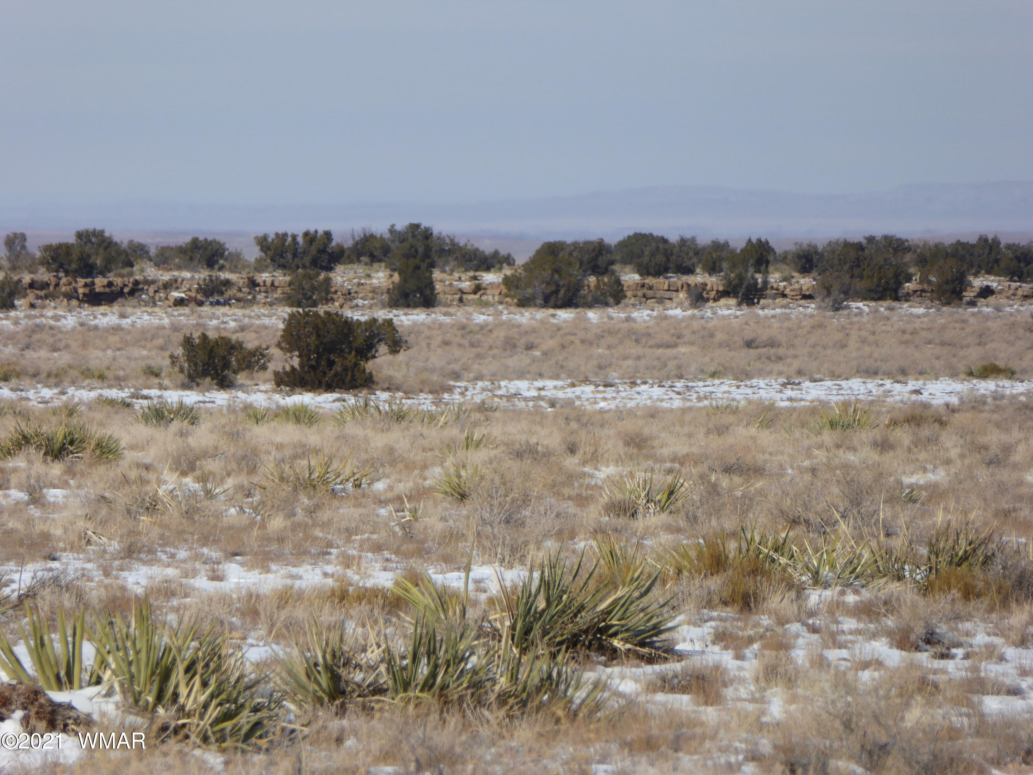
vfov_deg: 1.9
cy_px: 388
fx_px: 23873
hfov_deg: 2.5
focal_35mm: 800
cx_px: 516
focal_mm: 129
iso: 100
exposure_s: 1/800
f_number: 6.4
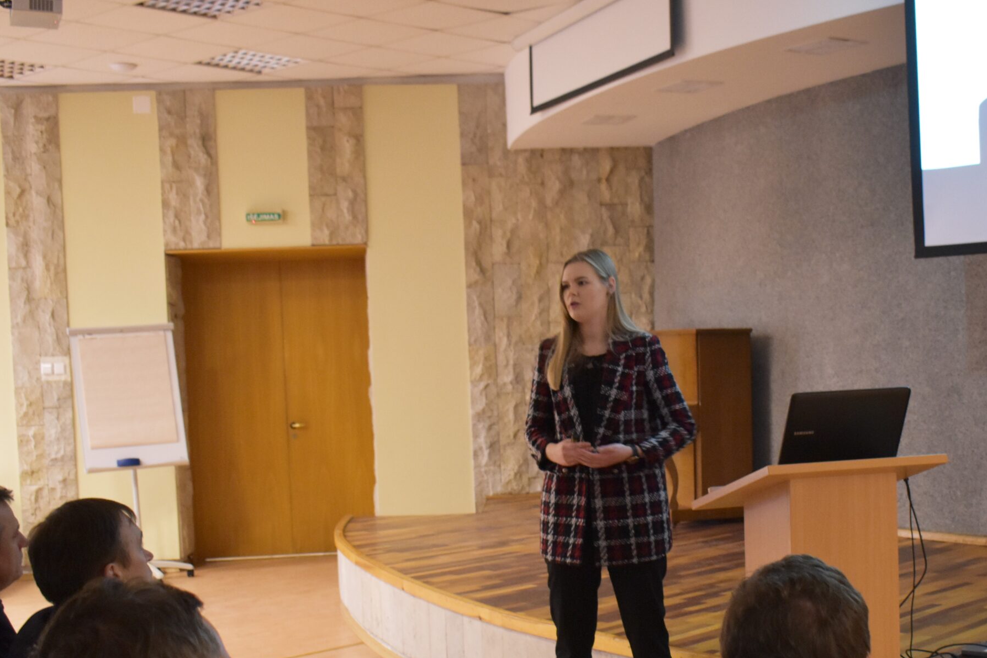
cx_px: 662
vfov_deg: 25.1
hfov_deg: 36.6
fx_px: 1473
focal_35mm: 54
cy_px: 426
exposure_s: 1/25
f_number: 4
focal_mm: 25
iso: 1600
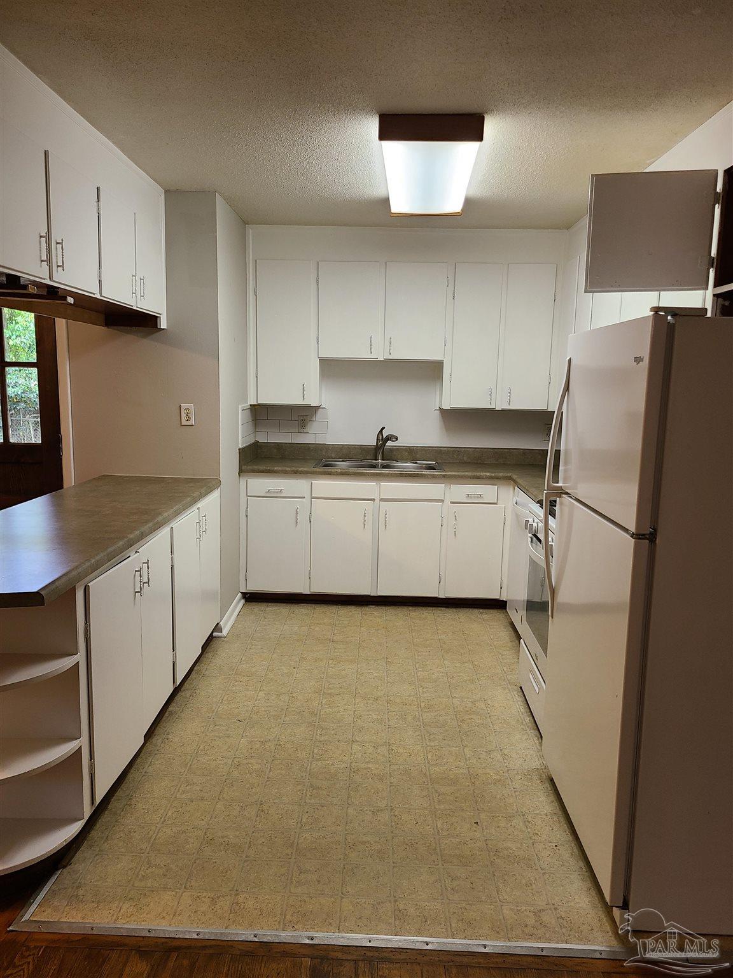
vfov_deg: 67.3
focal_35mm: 26
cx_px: 366
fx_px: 734
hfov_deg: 53.1
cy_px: 489
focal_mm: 5.4
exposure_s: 1/60
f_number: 1.8
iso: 125
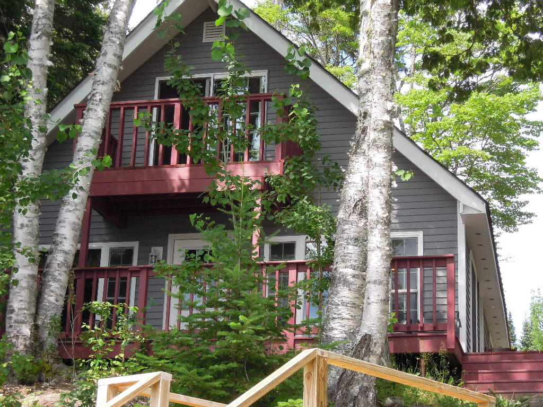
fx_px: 1208
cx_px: 272
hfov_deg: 25.3
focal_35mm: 77
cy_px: 204
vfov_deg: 19.1
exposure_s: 1/250
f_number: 4.7
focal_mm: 13.8
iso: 160
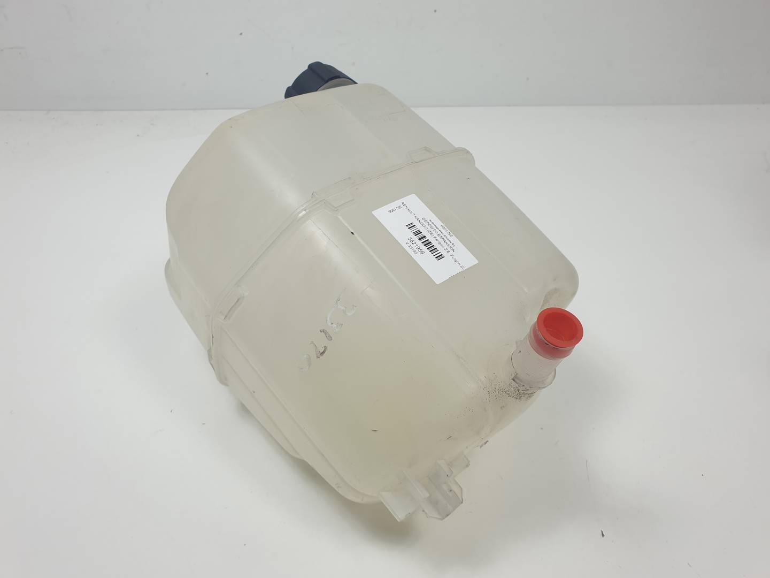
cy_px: 289
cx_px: 385
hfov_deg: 67.3
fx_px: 578
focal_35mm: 26
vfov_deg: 53.1
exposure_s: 1/292
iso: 50
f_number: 2.4
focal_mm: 4.3
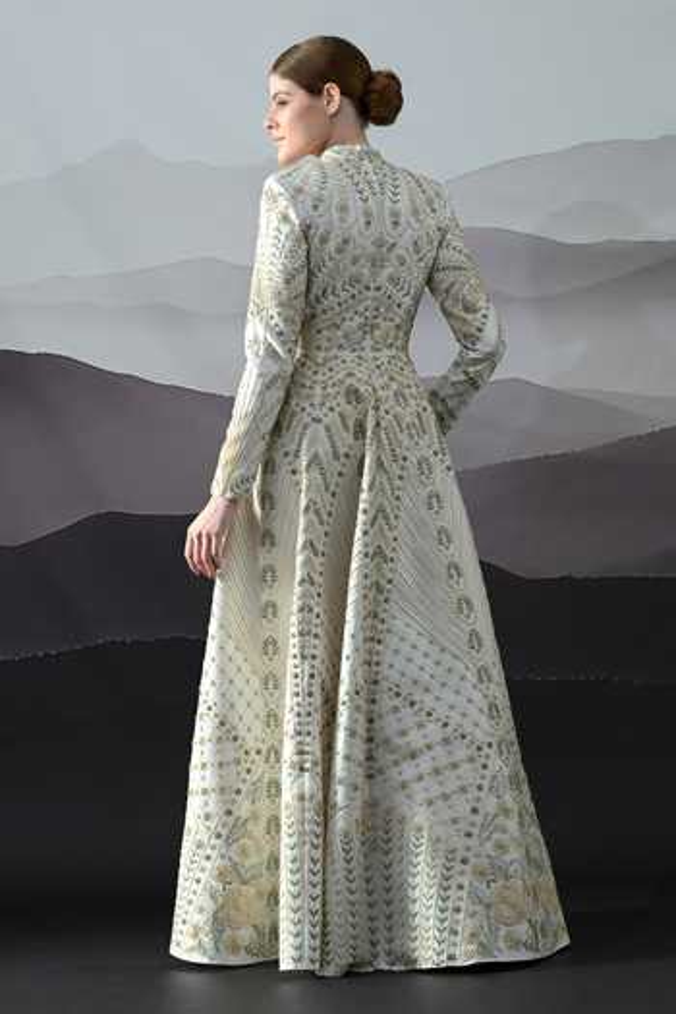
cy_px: 507
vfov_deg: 28.5
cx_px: 338
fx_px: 2000
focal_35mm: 71
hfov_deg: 19.2
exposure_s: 1/160
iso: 250
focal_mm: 71
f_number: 8
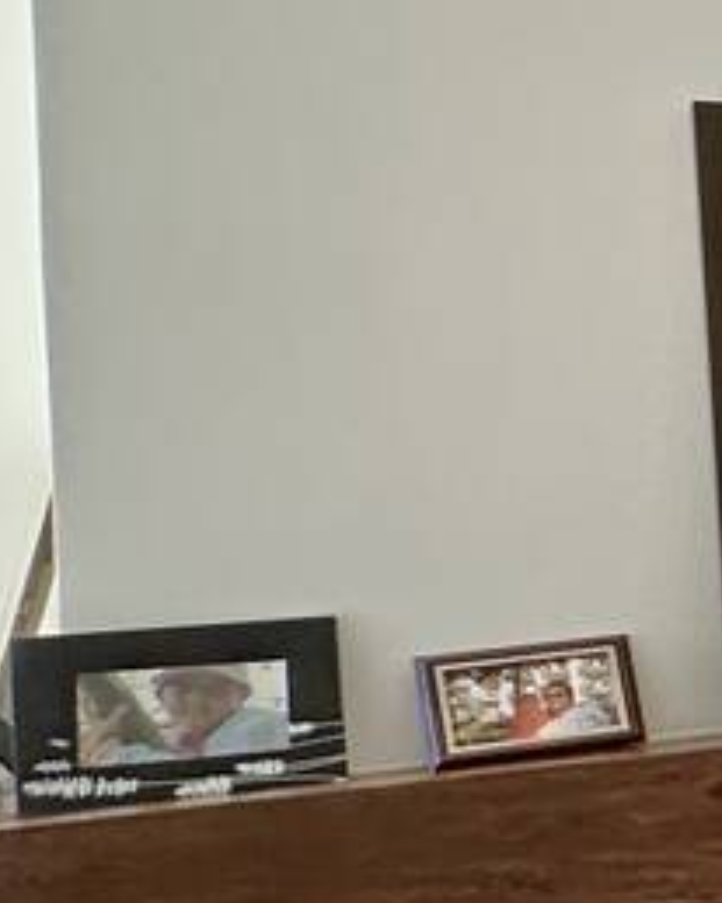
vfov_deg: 25.1
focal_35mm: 76
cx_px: 2368
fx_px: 2031
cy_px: 432
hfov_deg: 10.4
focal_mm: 2.22
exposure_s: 1/120
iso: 160
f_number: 2.2
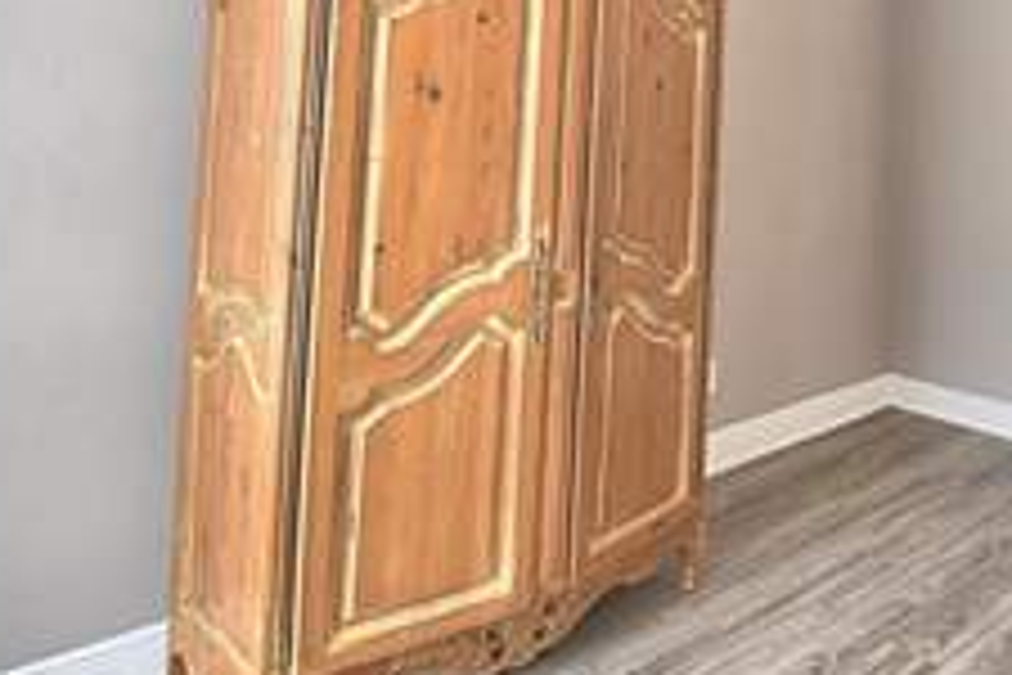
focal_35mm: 32
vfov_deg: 38.0
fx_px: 899
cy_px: 52
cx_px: 873
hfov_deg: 52.9
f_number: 4.5
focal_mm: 10
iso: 400
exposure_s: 1/40
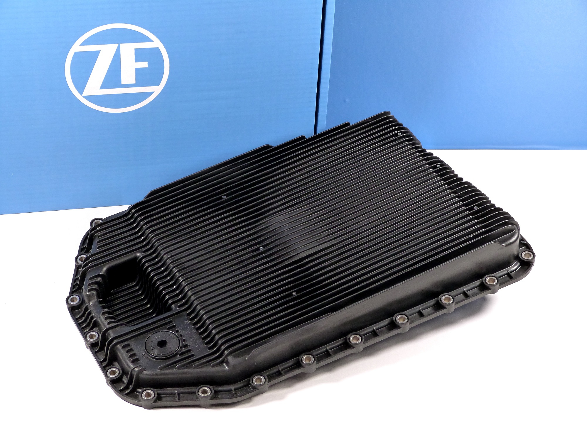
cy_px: 220
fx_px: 1357
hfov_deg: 24.4
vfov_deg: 18.4
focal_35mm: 80
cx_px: 294
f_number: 3.6
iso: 320
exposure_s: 1/250
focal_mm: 14.5
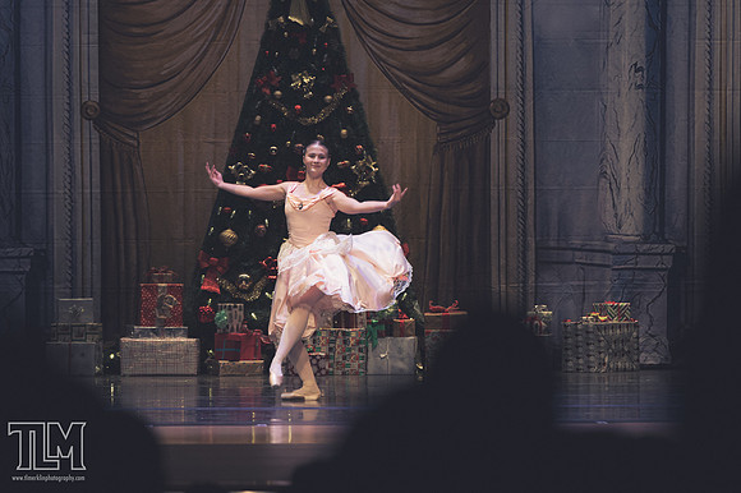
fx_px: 4631
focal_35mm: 225
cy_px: 246
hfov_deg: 9.1
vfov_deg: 6.1
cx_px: 370
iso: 450
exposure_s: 1/320
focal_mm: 145
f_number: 2.8
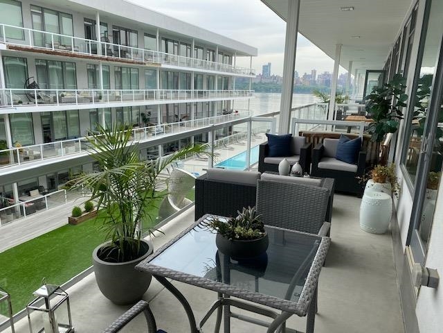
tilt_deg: -15.4
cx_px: 222
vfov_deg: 53.1
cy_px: 166
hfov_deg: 67.3
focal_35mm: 26
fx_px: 333
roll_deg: -2.0
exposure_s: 1/1135
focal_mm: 4.25
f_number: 1.8
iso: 32
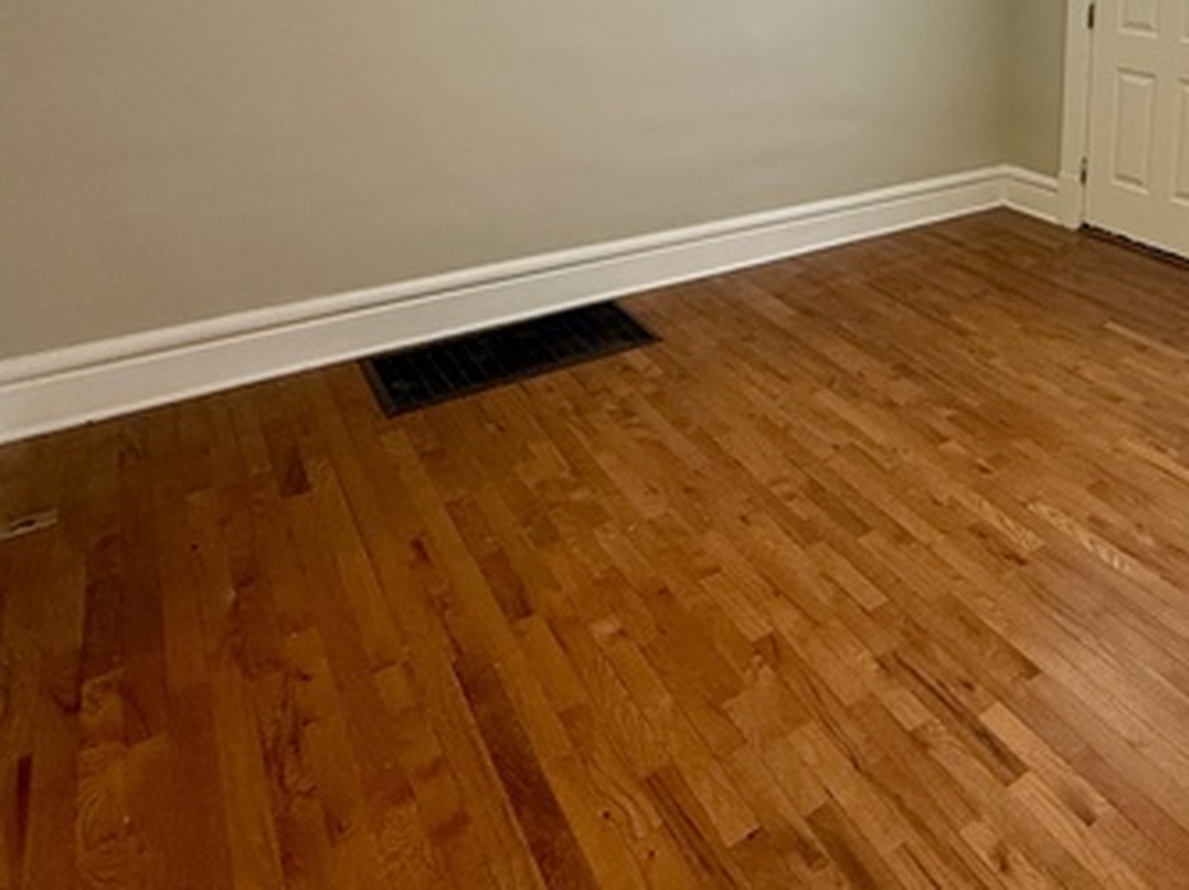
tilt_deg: -9.4
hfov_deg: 56.3
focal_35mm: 28
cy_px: 93
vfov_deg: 45.2
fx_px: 961
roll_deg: -1.6
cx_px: 1034
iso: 200
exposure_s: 1/60
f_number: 2.2
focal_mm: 2.22
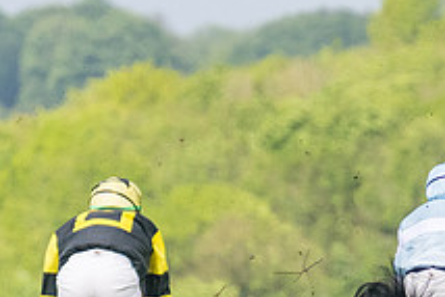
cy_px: 327
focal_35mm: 1477
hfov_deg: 1.4
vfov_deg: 0.9
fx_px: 18269
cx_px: 603
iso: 400
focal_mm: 230
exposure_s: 1/4000
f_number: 4
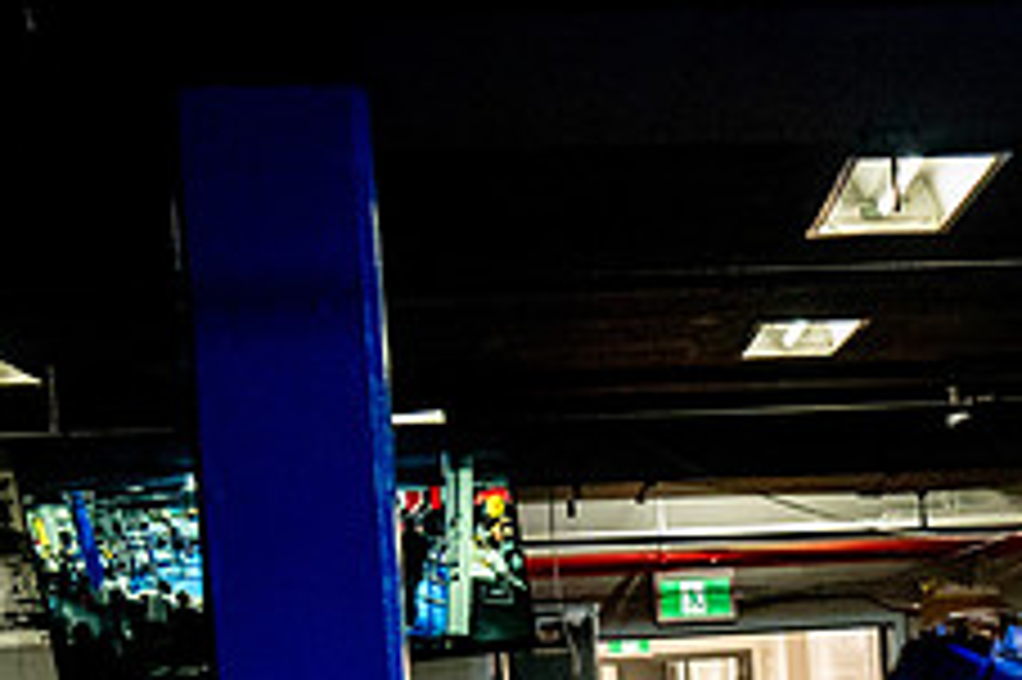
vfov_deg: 10.1
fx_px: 3773
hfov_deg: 14.9
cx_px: 1220
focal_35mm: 133
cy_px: 835
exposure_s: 1/800
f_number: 2.8
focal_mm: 35
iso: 5000
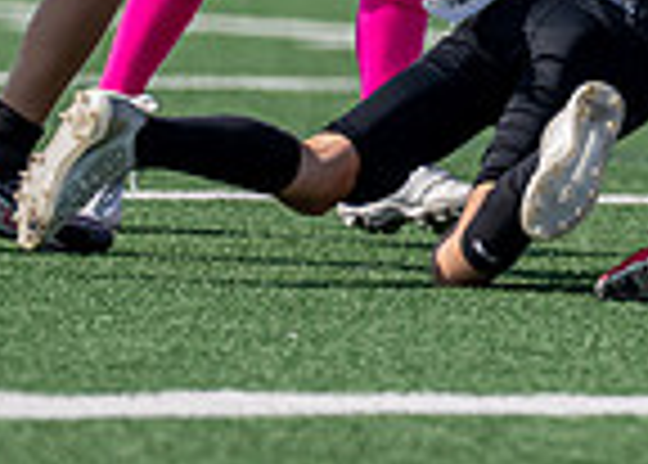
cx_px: 810
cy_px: -315
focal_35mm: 846
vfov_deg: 1.7
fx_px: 15577
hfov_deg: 2.4
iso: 100
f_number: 2.8
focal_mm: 200
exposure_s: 1/2000
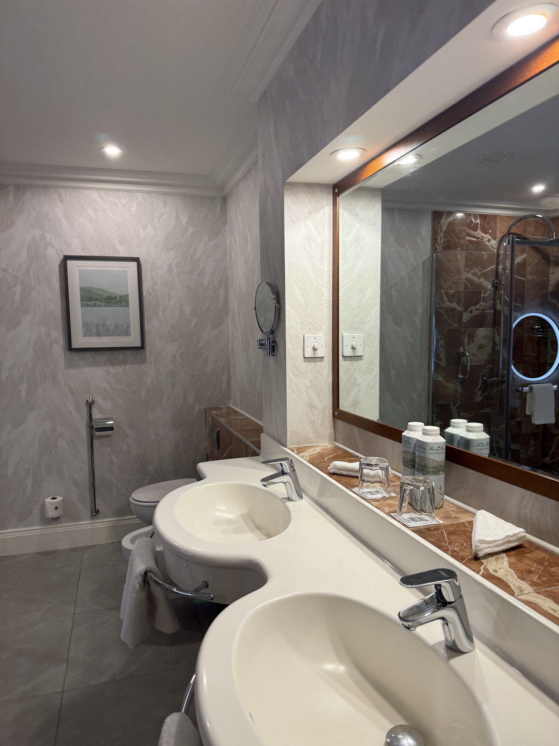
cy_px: 373
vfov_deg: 71.6
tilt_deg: -6.7
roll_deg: -0.2
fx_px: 517
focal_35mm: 24
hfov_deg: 56.8
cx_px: 280
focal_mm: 6.76
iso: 125
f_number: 1.78
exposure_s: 1/100
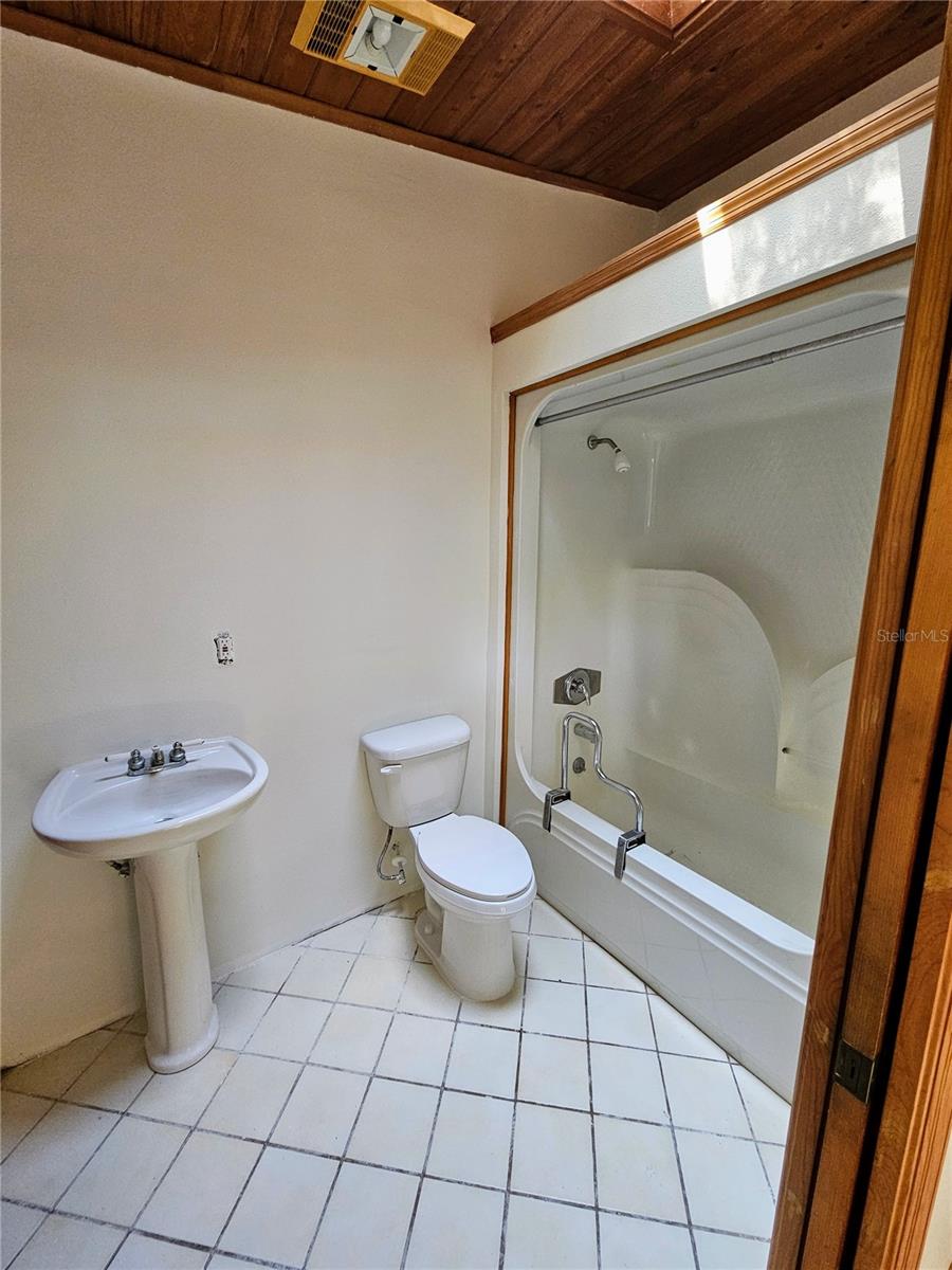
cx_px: 476
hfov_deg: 89.9
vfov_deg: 106.2
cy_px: 635
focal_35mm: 13
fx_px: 477
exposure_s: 1/40
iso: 320
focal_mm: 2.2
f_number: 2.2
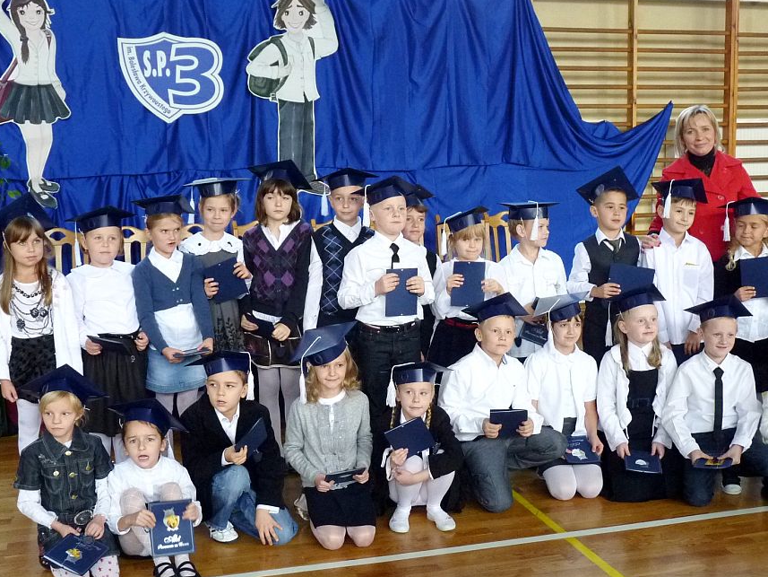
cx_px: 442
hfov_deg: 44.7
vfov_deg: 34.4
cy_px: 290
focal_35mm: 42
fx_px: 932
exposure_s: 1/25
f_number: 3
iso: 400
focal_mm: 6.4
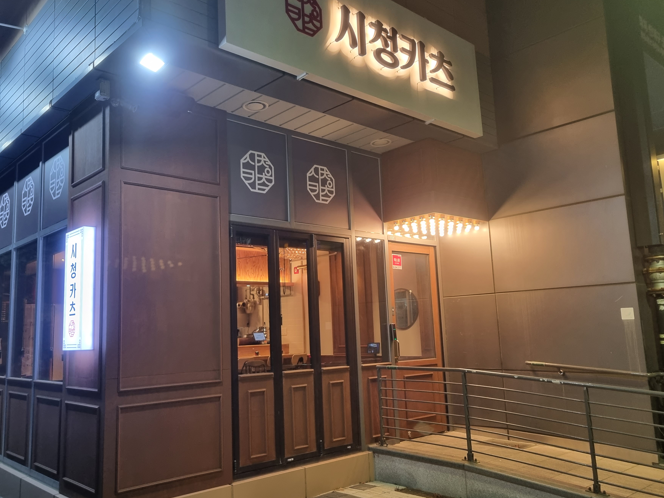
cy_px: 240
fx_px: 575
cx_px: 297
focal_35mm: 30
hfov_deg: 59.8
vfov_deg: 46.8
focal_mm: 5.4
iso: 250
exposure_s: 1/120
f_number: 1.8
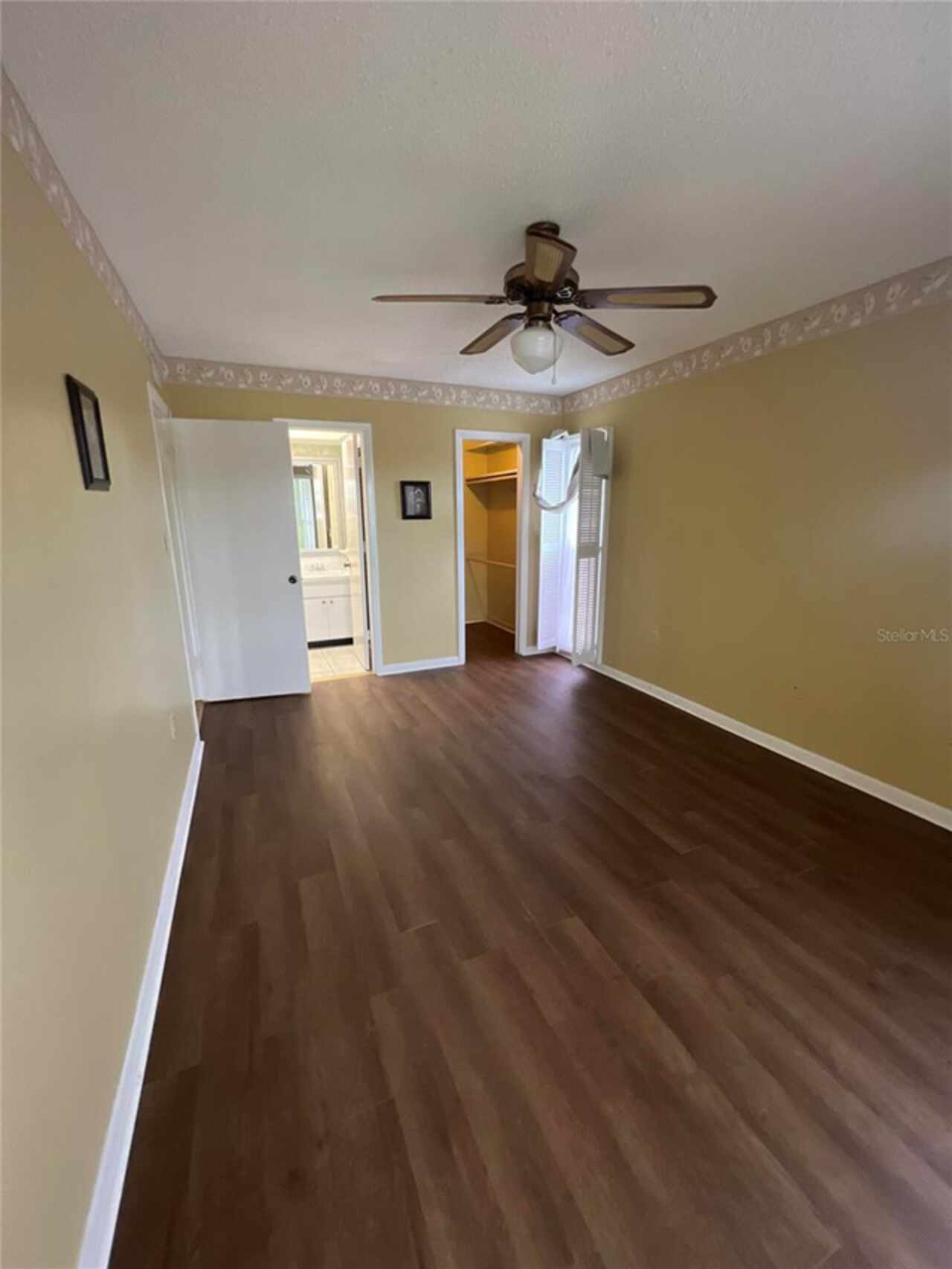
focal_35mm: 13
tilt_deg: -12.0
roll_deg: +0.6
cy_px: 634
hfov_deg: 89.9
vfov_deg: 106.2
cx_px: 476
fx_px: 477
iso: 200
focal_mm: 1.57
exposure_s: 1/60
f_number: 1.8
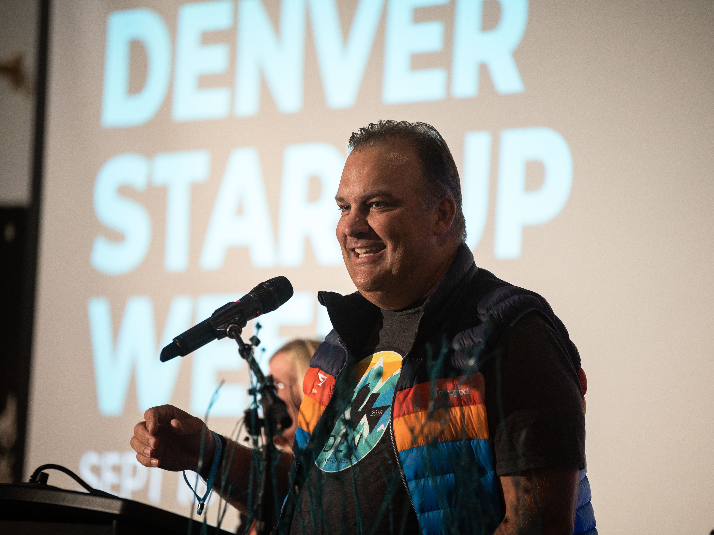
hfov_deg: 9.1
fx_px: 4476
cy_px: 267
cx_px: 356
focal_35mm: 217
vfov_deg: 6.8
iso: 800
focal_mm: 200
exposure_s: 1/250
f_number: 2.8
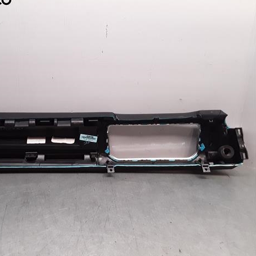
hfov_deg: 47.5
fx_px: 284
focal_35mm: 34
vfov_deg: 48.4
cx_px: 81
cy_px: 126
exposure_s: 1/113
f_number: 1.9
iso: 100
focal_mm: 2.91
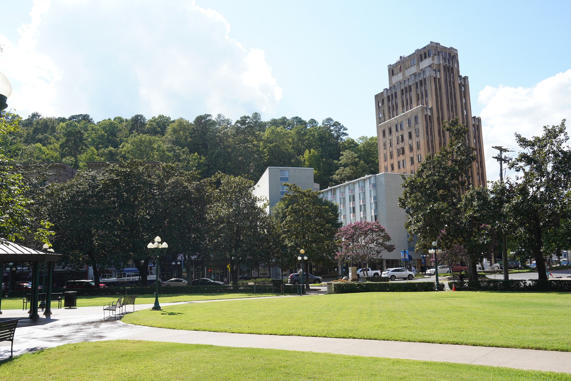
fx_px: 444
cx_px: 286
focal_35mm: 28
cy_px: 190
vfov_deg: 46.4
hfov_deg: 65.5
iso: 200
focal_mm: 28
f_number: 14
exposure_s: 1/100
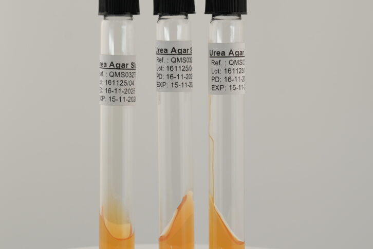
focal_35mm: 148
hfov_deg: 13.9
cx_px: 169
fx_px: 1534
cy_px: 116
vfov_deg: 9.3
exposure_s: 1/125
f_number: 8
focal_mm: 70
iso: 100
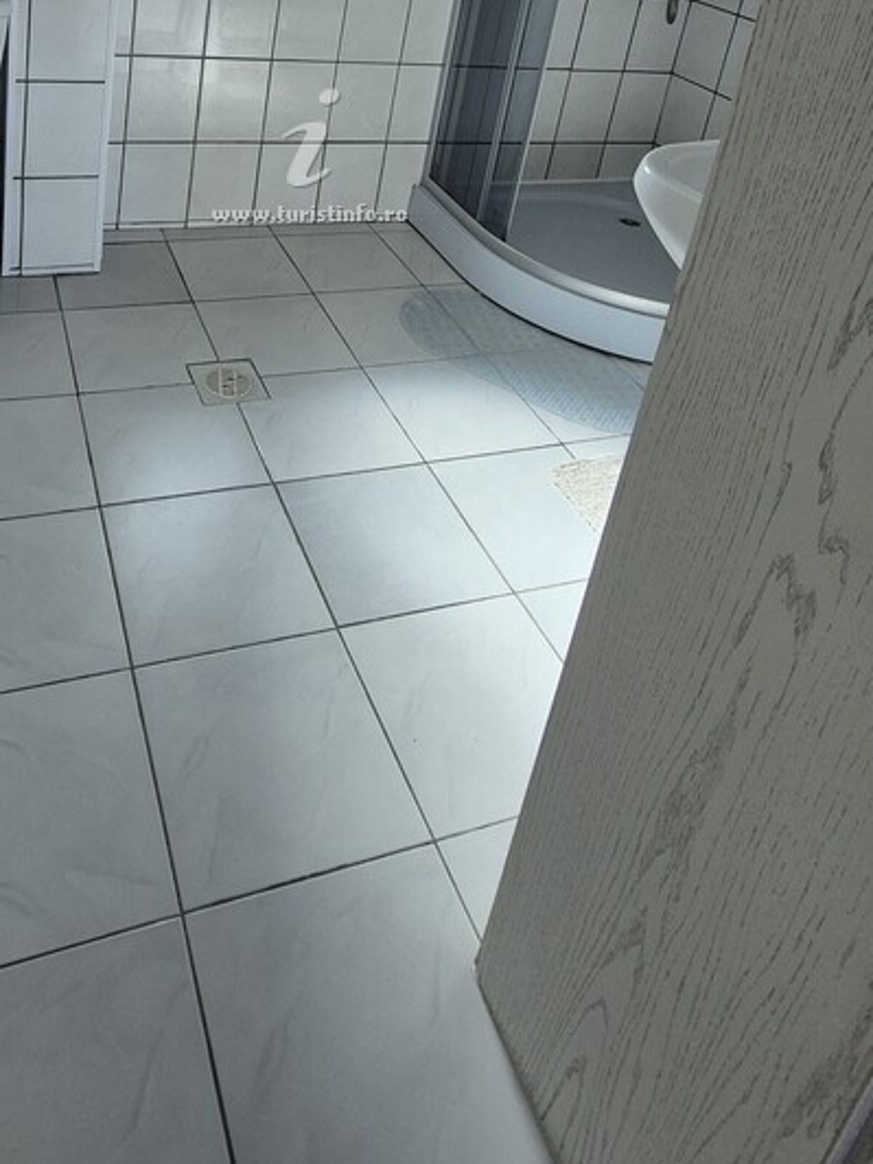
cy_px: 109
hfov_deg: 53.4
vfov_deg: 58.9
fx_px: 841
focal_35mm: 25
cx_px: 267
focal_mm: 2.2
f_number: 2.2
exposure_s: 1/50
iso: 100
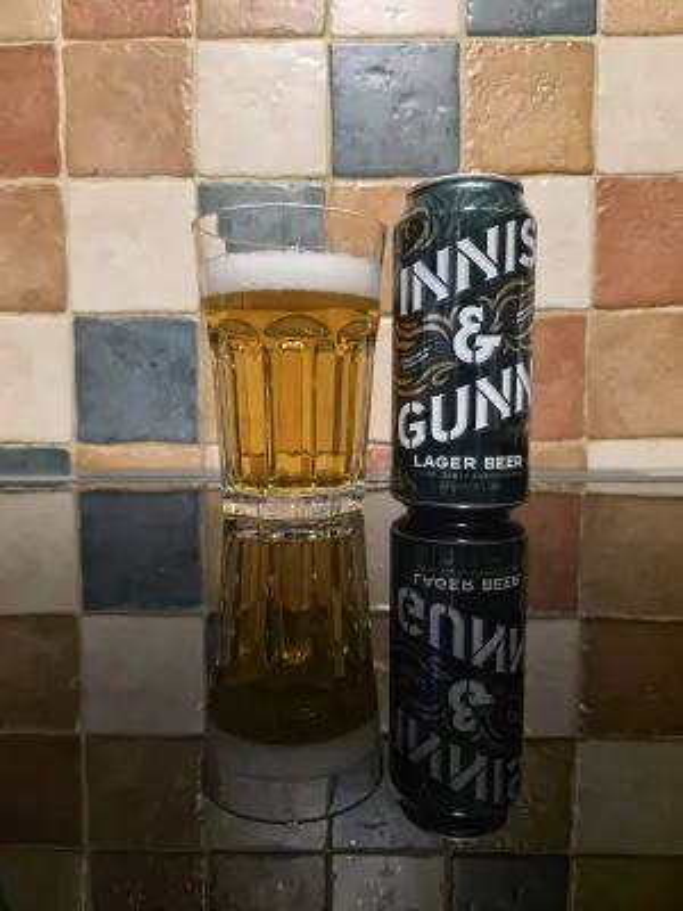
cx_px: 342
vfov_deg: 73.9
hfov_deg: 58.9
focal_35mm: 23
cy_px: 456
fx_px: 605
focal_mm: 6.3
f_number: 1.7
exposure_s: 1/100
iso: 1250
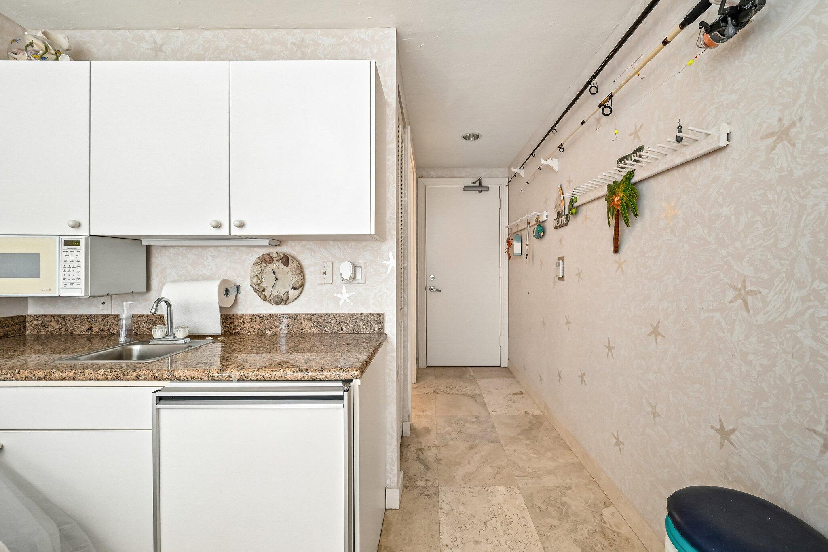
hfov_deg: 104.3
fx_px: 322
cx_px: 414
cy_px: 276
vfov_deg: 81.2
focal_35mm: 14
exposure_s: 1/60
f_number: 8
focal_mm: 14
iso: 2500
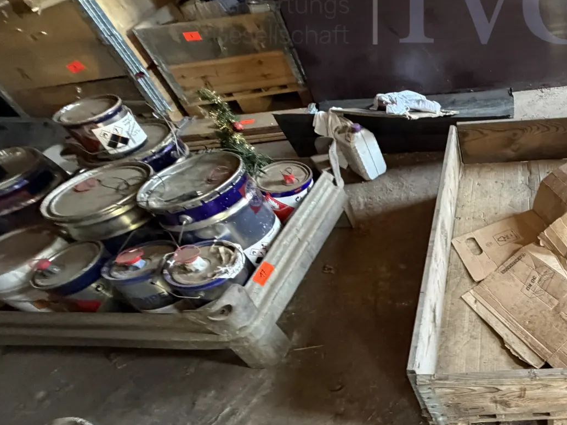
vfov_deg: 52.2
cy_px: 279
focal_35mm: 26
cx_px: 523
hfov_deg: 56.8
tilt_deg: -46.6
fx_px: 426
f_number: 2.2
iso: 500
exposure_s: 1/60
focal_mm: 2.22
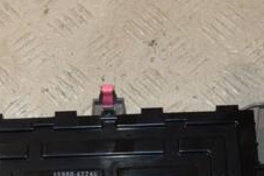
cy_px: 178
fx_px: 728
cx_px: 91
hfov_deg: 20.5
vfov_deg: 13.6
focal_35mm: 99
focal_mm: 25
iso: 800
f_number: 6.3
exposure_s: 1/200
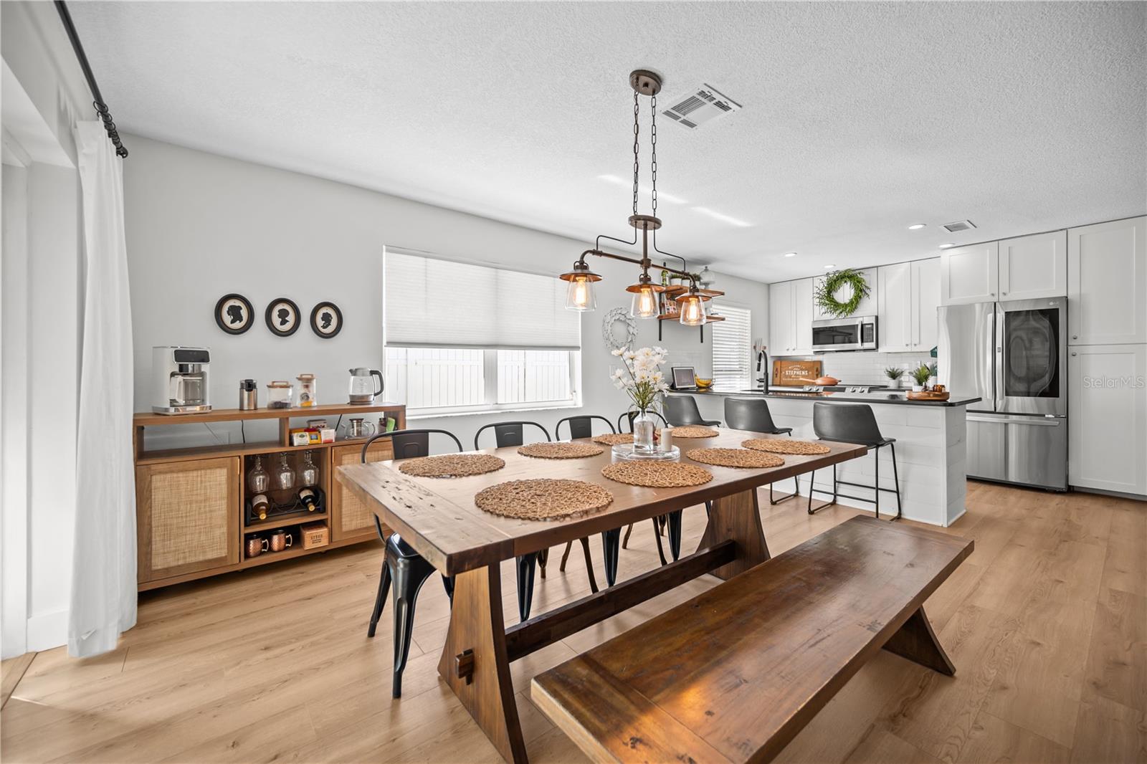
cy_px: 382
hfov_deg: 104.3
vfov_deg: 81.2
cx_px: 574
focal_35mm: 14
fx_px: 446
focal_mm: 14
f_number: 4
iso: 100
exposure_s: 1/5
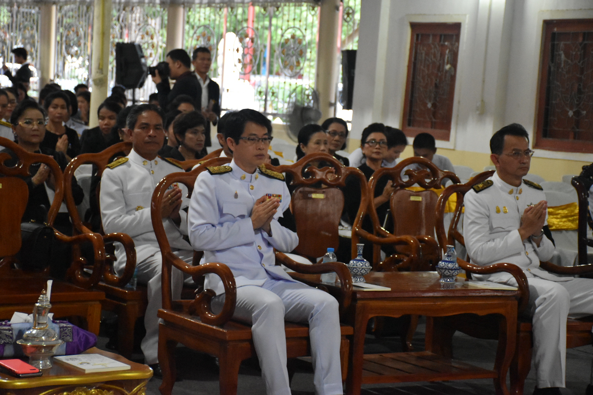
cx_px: 296
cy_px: 198
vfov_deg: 15.2
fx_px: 1482
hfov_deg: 22.6
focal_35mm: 90
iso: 6400
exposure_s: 1/60
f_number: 5
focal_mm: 60
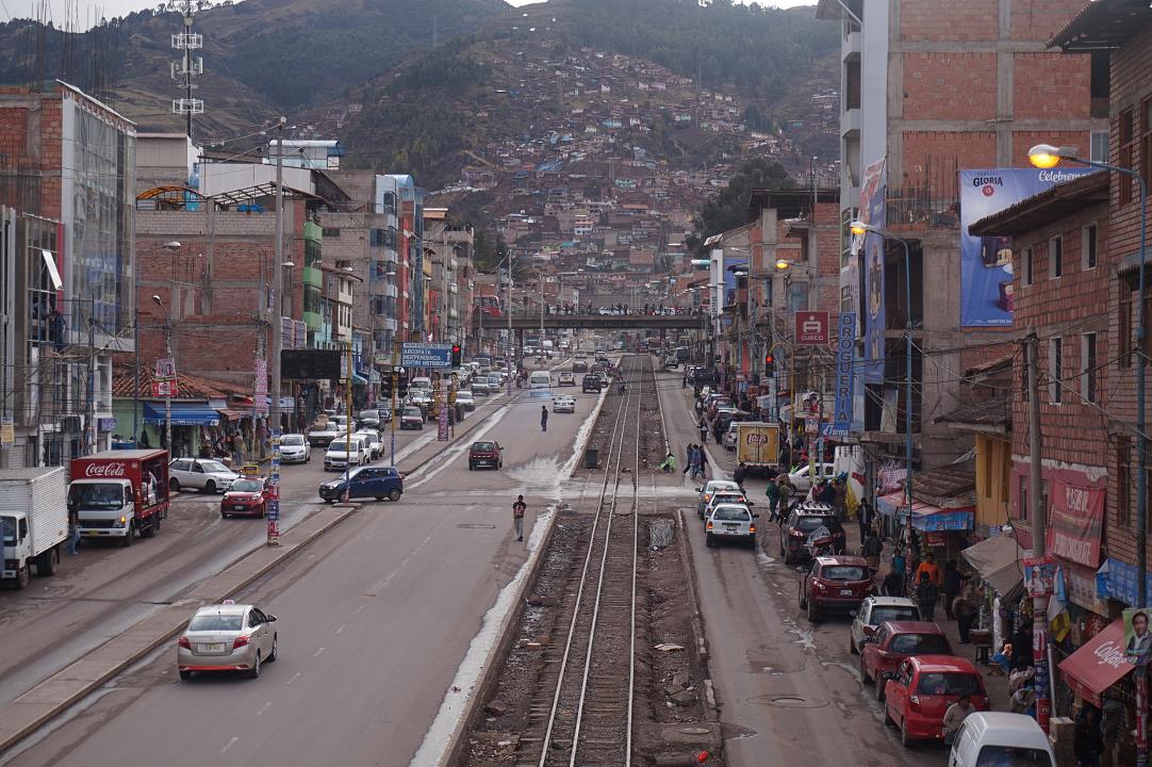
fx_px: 2398
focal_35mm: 75
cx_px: 576
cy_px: 384
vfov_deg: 18.2
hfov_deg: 27.0
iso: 100
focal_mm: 50
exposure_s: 1/160
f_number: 5.6
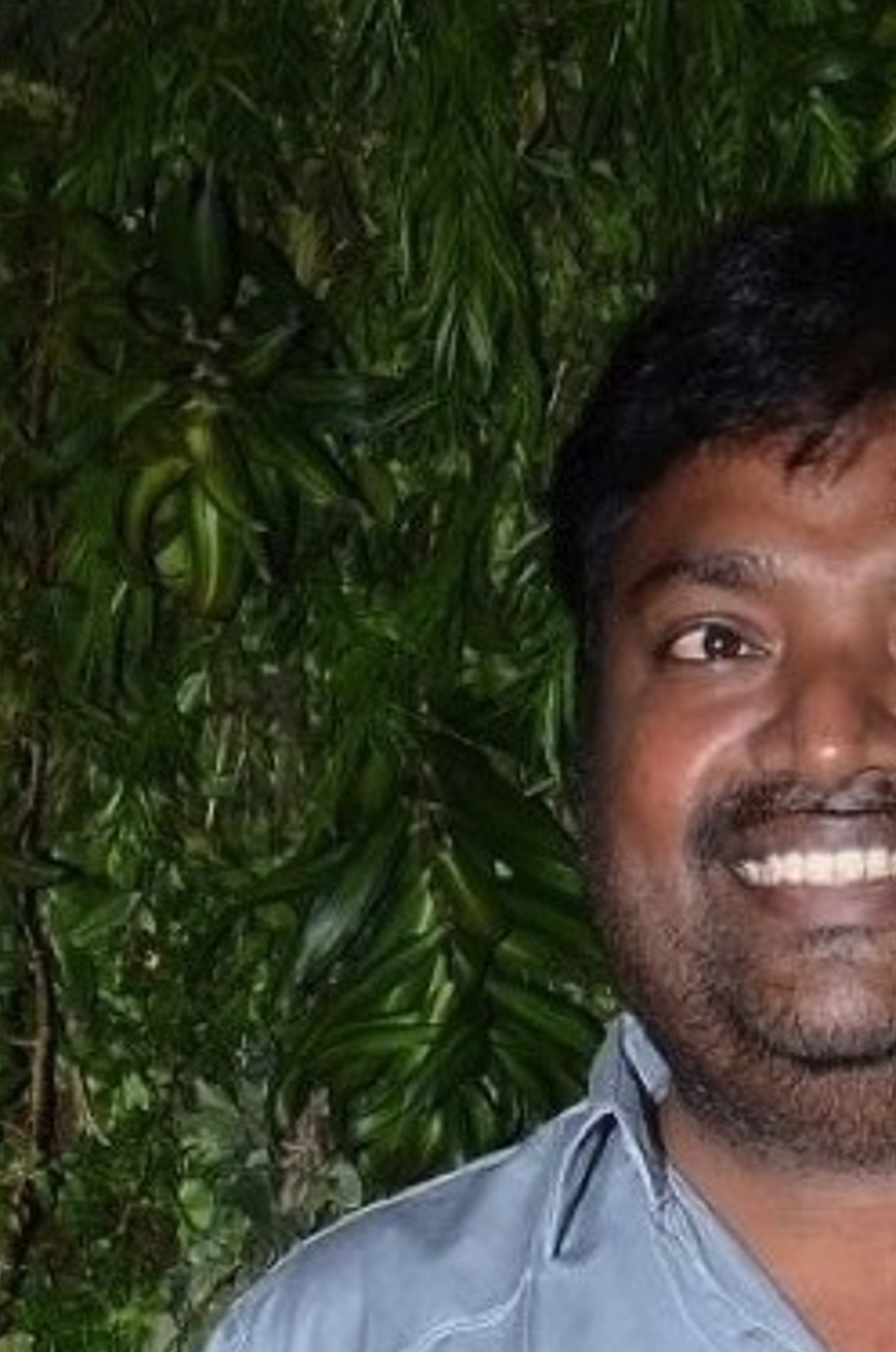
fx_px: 5995
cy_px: 3114
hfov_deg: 8.5
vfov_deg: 11.1
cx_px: 397
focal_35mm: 160
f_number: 9
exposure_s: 1/125
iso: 500
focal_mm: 22
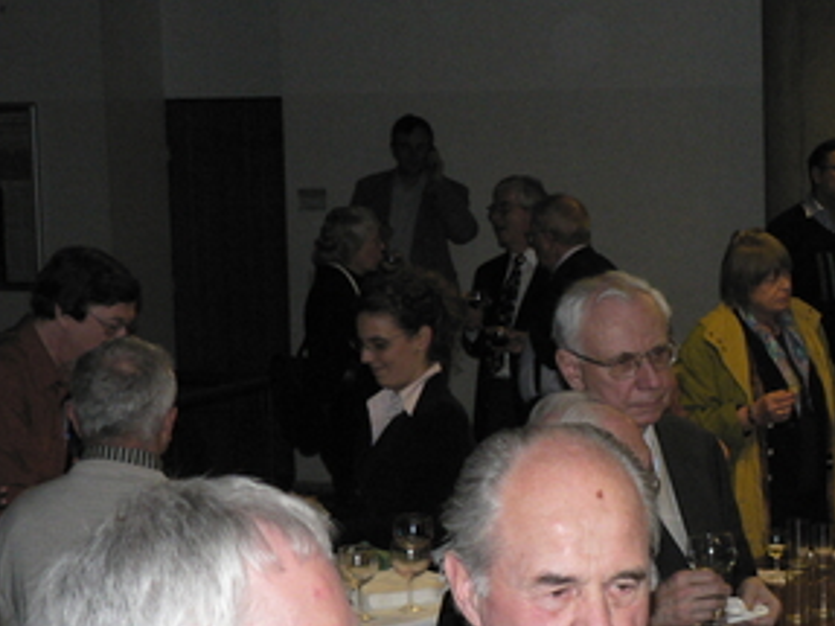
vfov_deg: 12.9
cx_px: 637
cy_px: 380
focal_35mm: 115
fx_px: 2773
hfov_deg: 17.0
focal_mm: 11
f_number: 3.2
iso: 300
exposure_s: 1/60
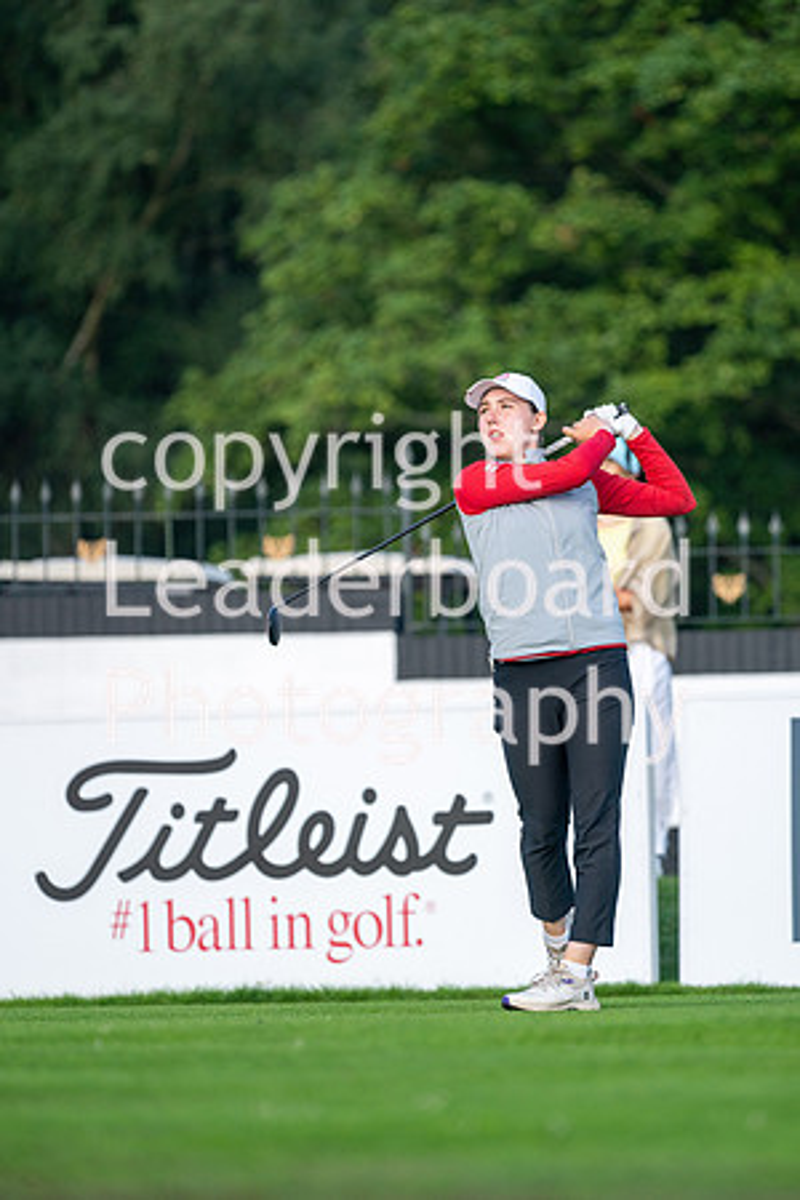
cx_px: 400
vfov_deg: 6.9
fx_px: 9999
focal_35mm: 300
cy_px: 600
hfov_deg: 4.6
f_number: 5
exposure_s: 1/1600
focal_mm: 300
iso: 400
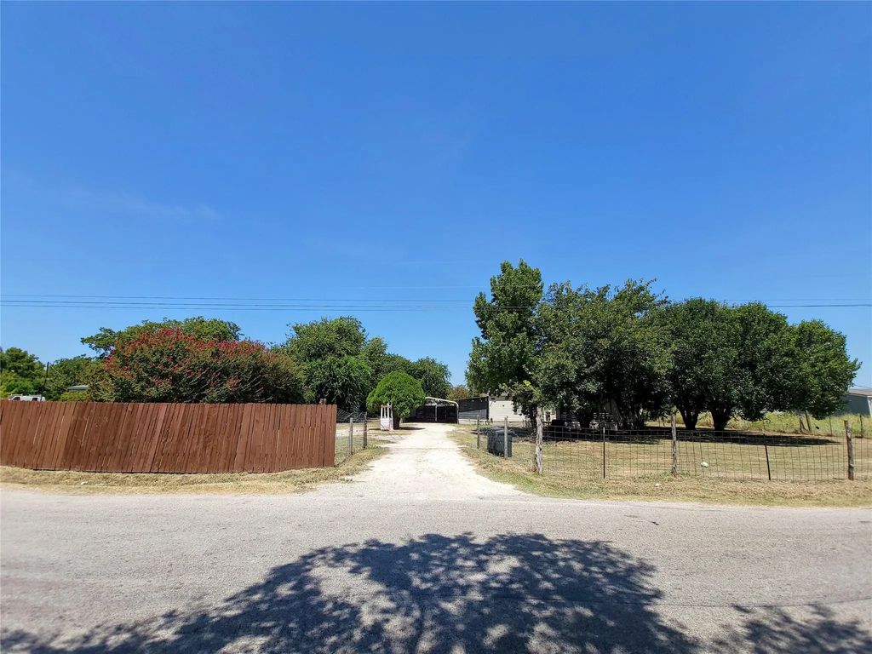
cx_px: 436
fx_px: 327
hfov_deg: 106.2
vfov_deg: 89.9
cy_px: 327
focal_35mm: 13
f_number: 2.2
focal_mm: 2.2
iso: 50
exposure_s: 1/1528
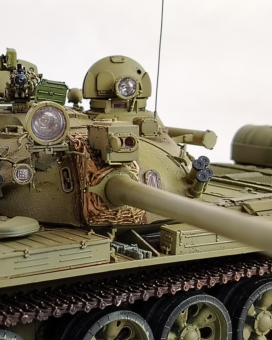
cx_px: 48
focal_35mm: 89
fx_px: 896
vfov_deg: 21.5
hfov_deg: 17.1
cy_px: 170
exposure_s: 1/100
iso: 181
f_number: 1.75
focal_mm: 5.25
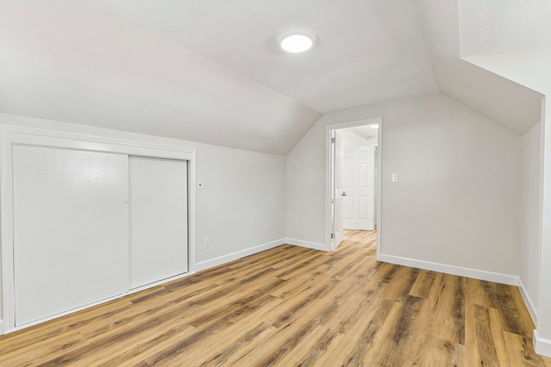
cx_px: 276
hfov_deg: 96.7
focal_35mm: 16
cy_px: 184
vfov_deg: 73.7
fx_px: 245
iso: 250
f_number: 9
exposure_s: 1/10
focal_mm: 16
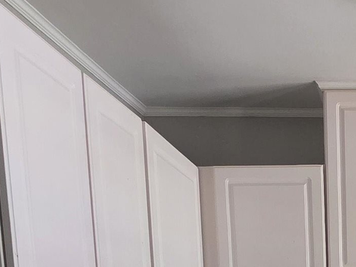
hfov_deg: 30.2
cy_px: 414
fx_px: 586
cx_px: 394
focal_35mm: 57
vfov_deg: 21.1
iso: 1000
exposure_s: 1/60
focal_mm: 2.2
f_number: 1.9
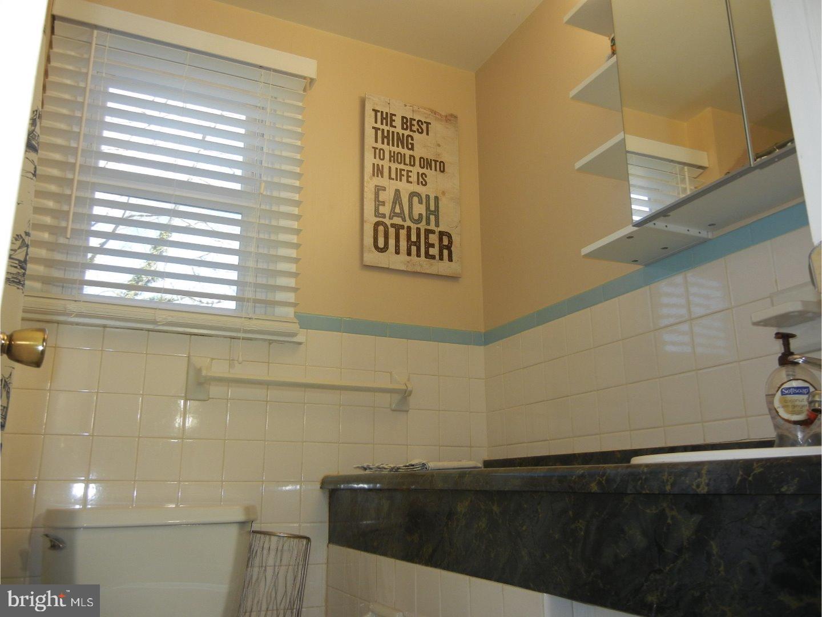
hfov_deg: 60.0
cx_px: 411
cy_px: 308
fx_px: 712
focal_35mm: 30
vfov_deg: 46.8
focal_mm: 5.4
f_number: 3.5
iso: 160
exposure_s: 1/102
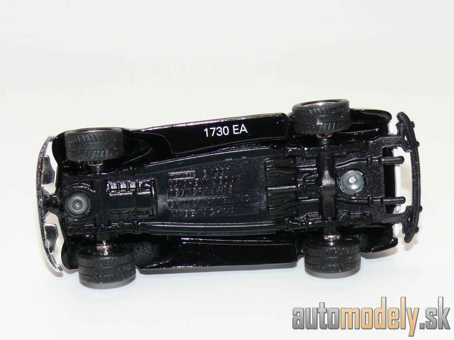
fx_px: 1338
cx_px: 227
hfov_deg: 19.3
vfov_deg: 14.5
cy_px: 170
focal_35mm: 102
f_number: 4
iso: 100
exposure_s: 1/30
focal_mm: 13.4
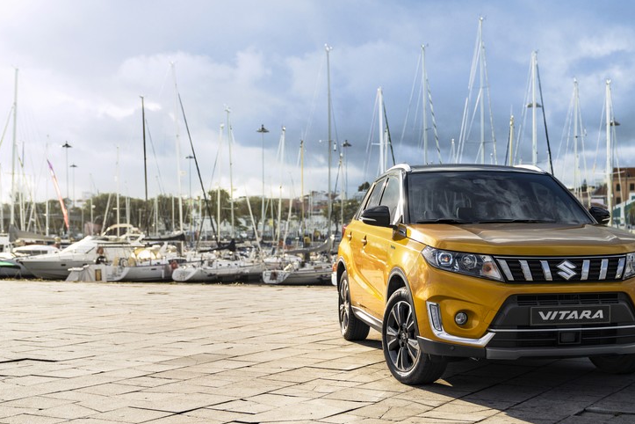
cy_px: 285
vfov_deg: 26.3
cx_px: 412
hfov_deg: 38.5
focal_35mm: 51
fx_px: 900
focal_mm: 36
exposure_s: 1/1600
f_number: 2.8
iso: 100
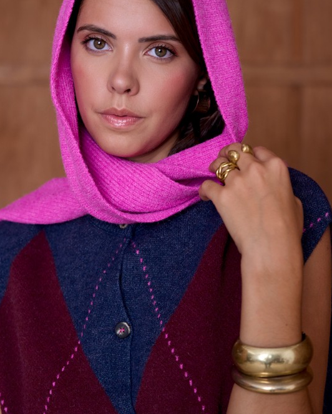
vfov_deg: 23.8
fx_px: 983
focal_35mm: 80
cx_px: 167
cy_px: 170
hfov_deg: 19.2
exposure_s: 1/250
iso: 640
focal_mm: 70
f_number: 4
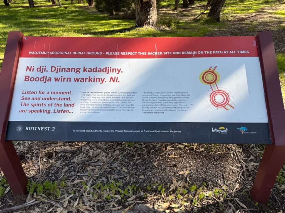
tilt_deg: -29.2
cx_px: 142
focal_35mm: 24
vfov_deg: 56.8
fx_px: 198
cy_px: 106
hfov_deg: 71.6
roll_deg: +0.6
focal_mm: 6.76
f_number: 1.78
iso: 80
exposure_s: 1/788
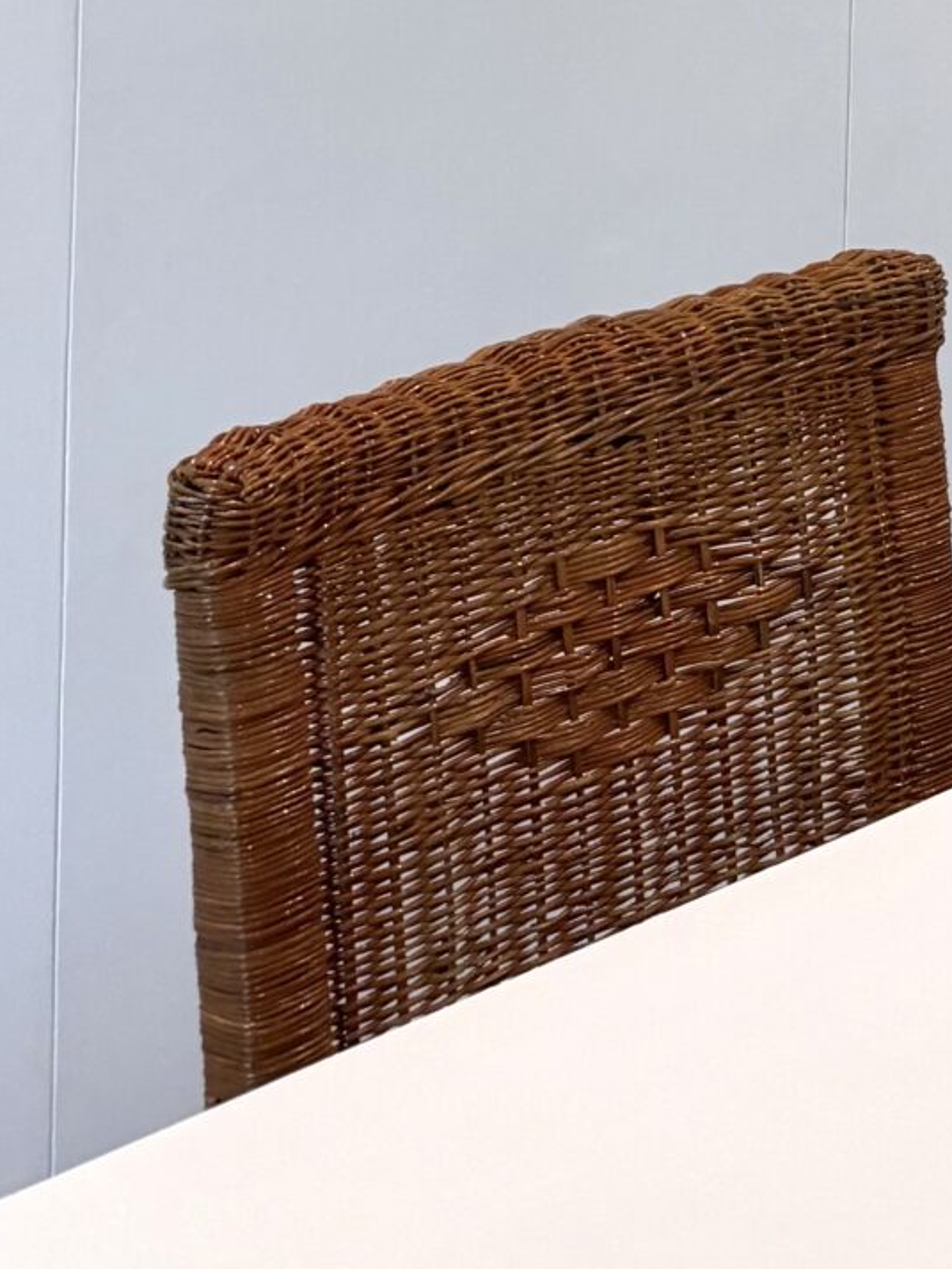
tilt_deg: +2.1
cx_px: 1330
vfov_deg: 19.3
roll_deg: -0.9
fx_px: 3152
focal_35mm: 86
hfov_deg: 16.0
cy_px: -738
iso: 200
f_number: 1.78
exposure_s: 1/109
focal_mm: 6.76
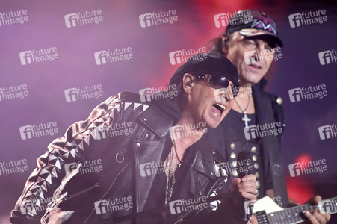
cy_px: 112
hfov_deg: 4.9
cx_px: 168
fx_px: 3929
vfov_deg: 3.3
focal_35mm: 420
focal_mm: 420
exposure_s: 1/640
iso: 12800
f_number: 5.6
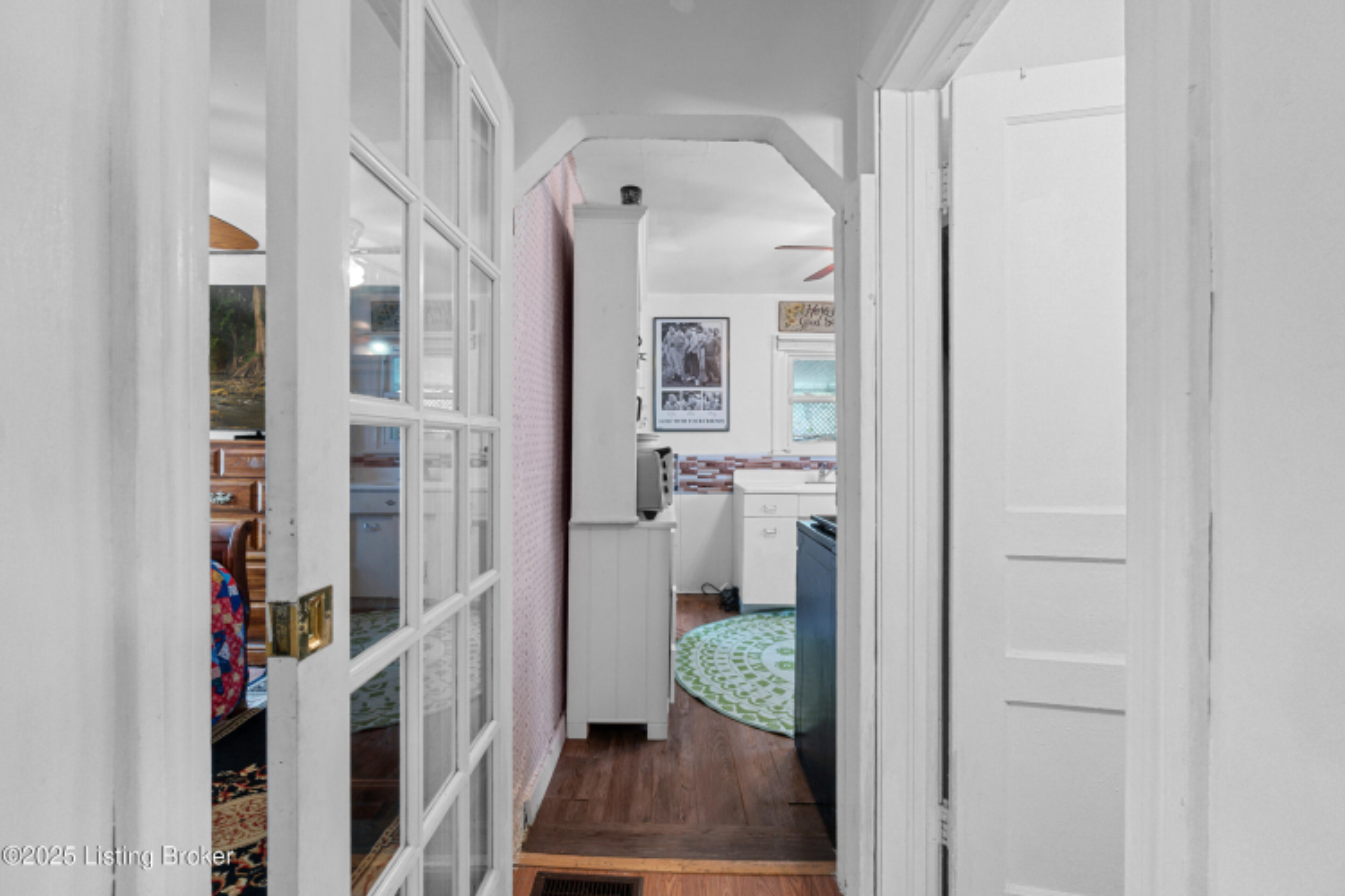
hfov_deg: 100.4
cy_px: 448
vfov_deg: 77.3
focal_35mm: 15
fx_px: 560
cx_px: 672
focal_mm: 10
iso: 400
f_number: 9
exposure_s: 1/1.25
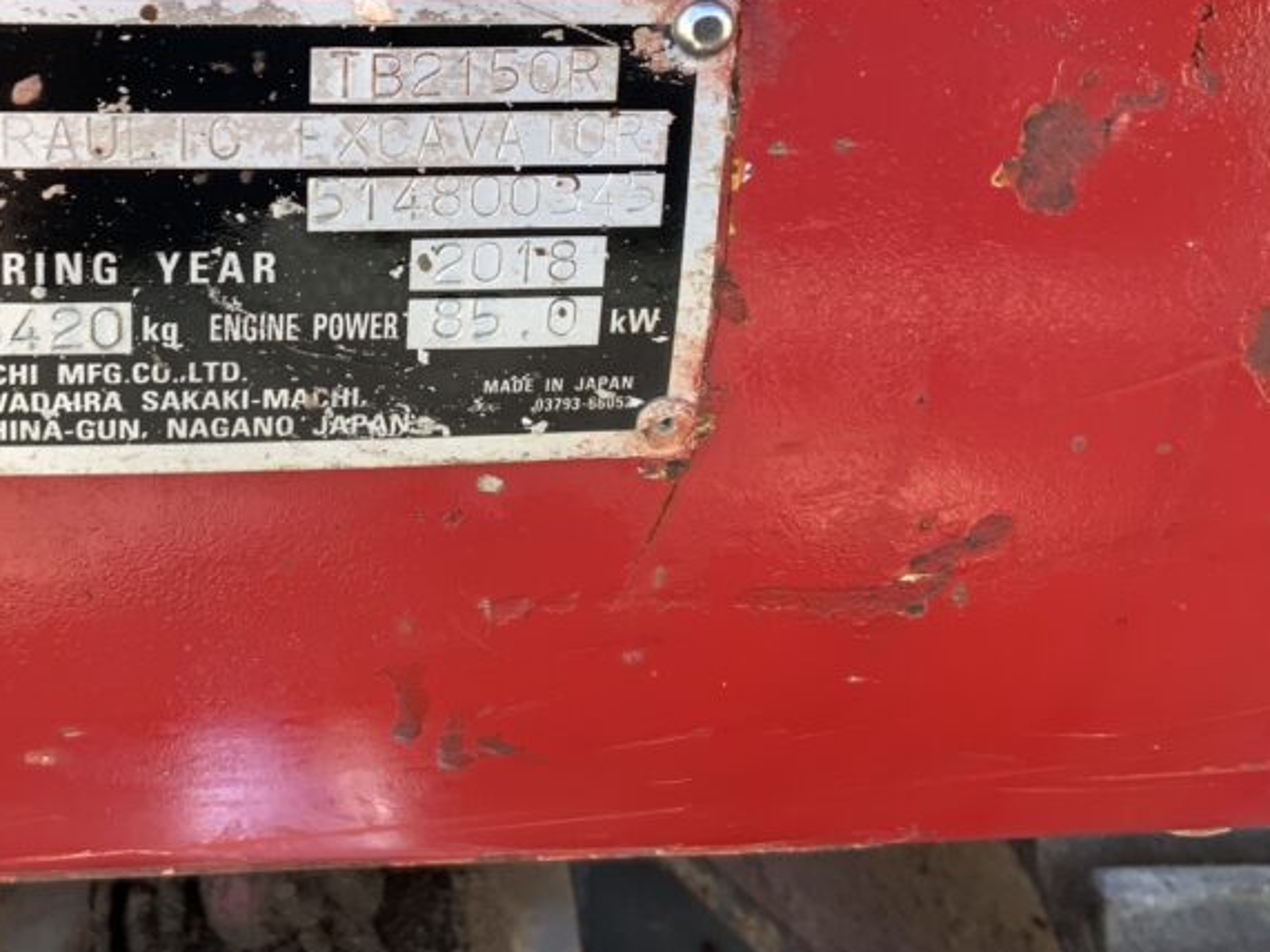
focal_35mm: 52
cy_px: 167
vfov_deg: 27.4
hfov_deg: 36.1
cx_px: 336
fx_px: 1907
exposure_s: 1/125
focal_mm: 3
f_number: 1.8
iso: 16
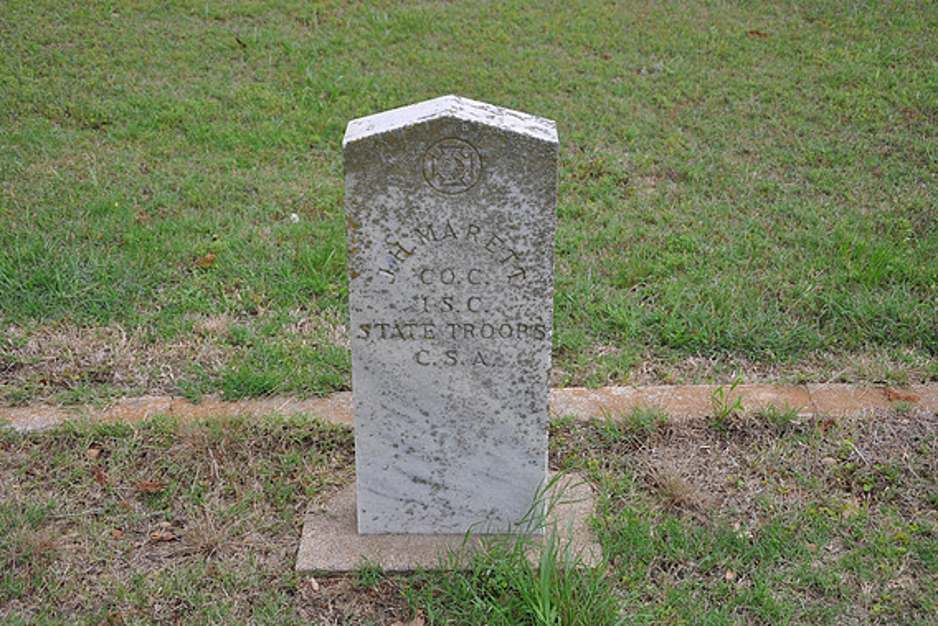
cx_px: 476
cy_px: 313
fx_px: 1355
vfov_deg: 26.0
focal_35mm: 52
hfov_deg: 38.2
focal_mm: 34
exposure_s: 1/125
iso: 200
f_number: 5.6
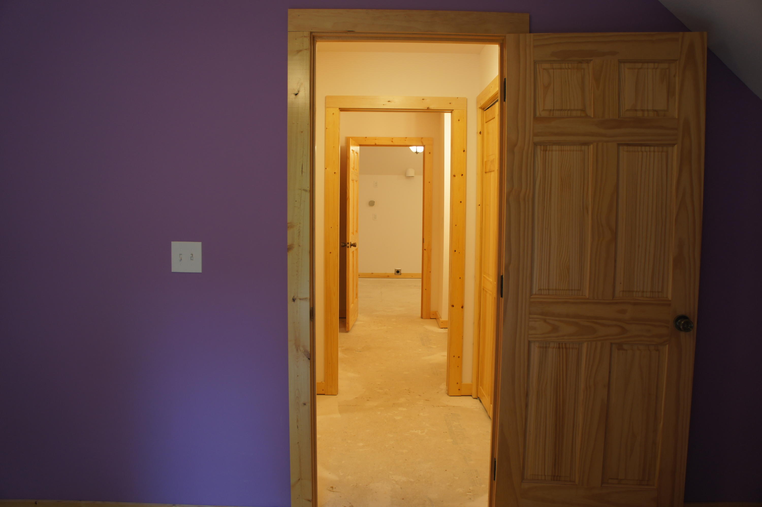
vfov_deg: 47.9
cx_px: 381
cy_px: 254
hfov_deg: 67.4
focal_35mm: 27
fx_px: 571
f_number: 3.5
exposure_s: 1/30
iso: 200
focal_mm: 18
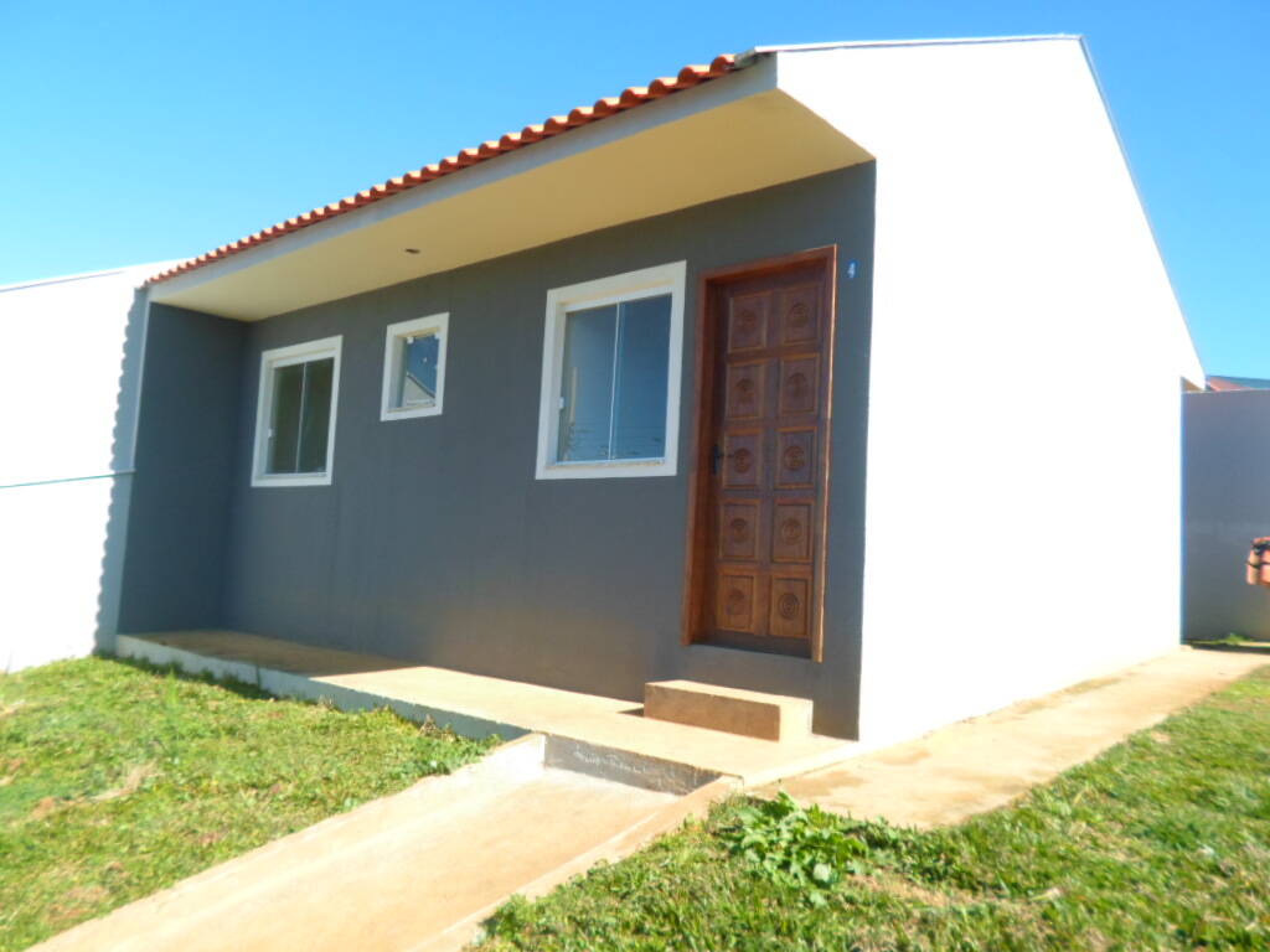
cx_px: 635
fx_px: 917
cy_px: 476
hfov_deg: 69.4
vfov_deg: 54.9
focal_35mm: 25
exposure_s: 1/750
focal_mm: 4.5
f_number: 2.5
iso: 80
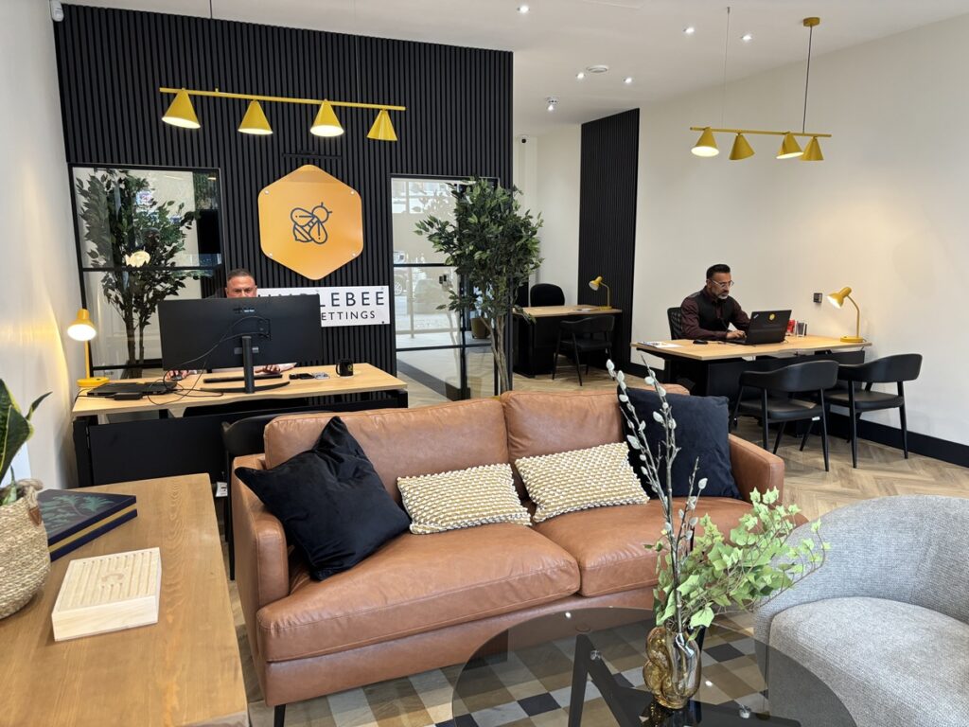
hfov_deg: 67.3
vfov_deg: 53.1
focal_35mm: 26
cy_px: 364
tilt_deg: -9.6
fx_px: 728
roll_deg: +0.3
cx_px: 484
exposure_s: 1/120
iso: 125
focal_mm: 5.96
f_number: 1.6
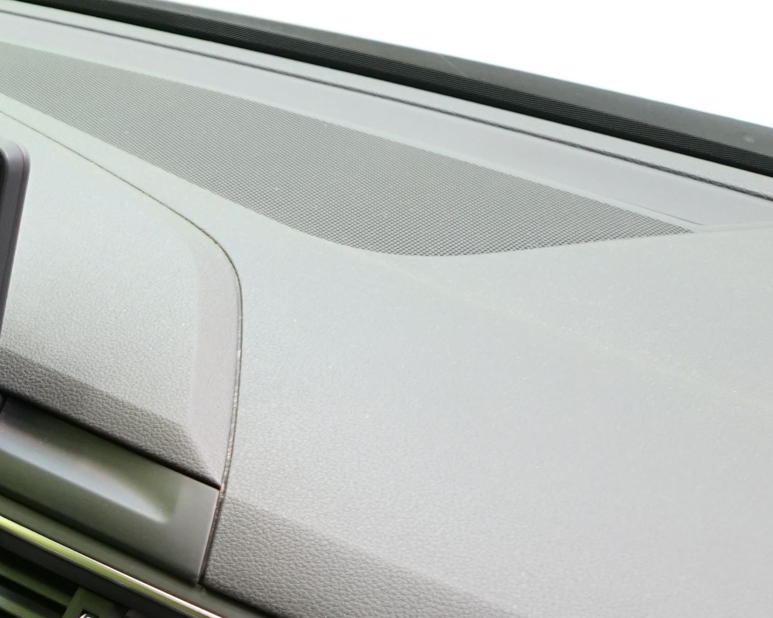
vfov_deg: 14.4
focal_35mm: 104
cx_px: -555
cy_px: 728
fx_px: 2379
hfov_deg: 16.0
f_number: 3.5
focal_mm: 29
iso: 1000
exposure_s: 1/30
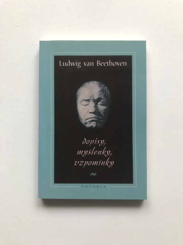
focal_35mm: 28
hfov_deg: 49.7
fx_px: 197
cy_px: 122
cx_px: 92
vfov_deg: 63.4
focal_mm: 3.99
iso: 40
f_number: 1.8
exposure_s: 1/100
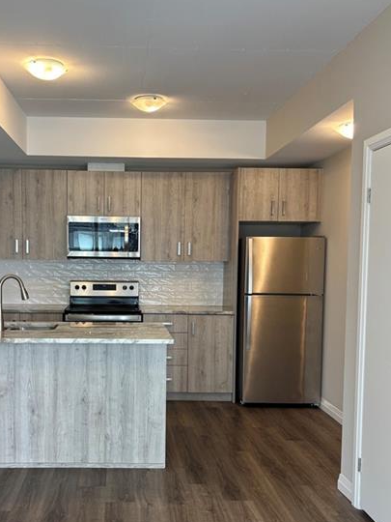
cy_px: 304
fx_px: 557
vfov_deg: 49.9
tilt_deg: -4.5
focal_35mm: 37
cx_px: 130
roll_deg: -0.9
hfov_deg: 38.2
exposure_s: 1/60
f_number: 1.6
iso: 125
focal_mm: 5.96
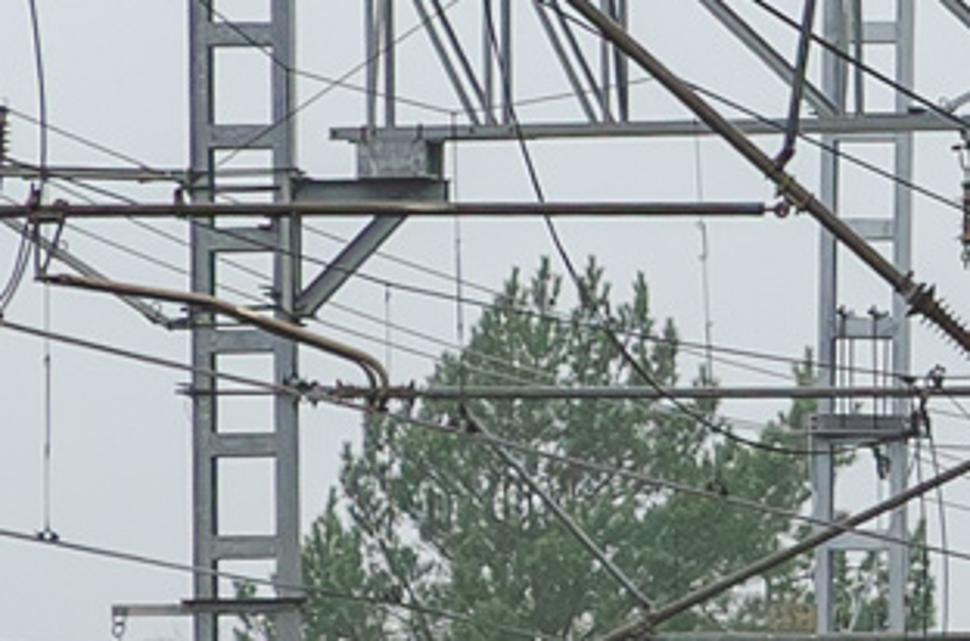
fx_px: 20373
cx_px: 1896
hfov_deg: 2.7
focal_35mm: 758
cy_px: 778
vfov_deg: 1.8
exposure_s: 1/160
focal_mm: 105
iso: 250
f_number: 5.6
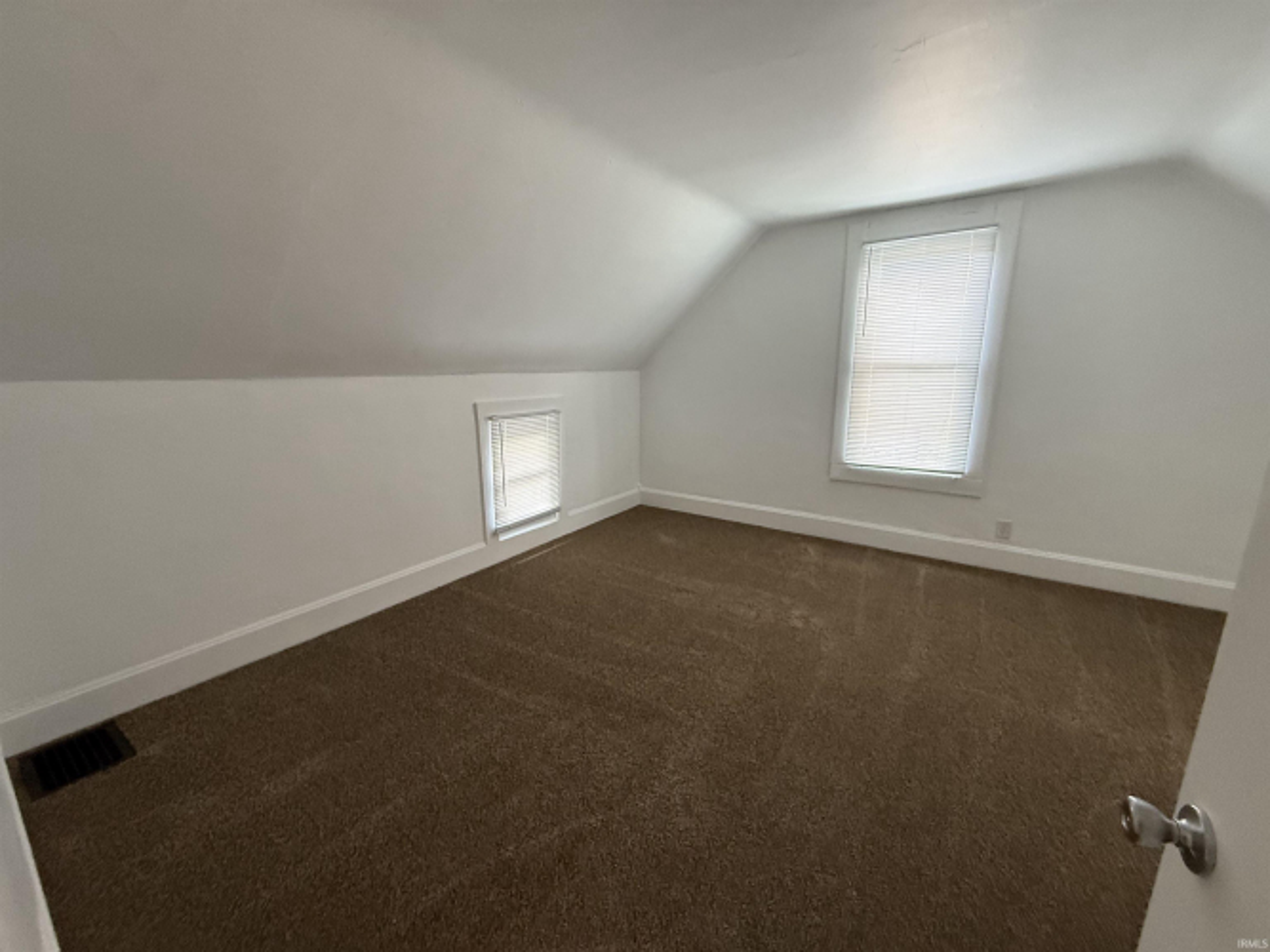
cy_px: 476
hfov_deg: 102.1
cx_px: 635
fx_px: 514
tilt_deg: -11.7
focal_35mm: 14
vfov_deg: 85.7
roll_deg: +1.4
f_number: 2.2
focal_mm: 2.22
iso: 500
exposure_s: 1/120
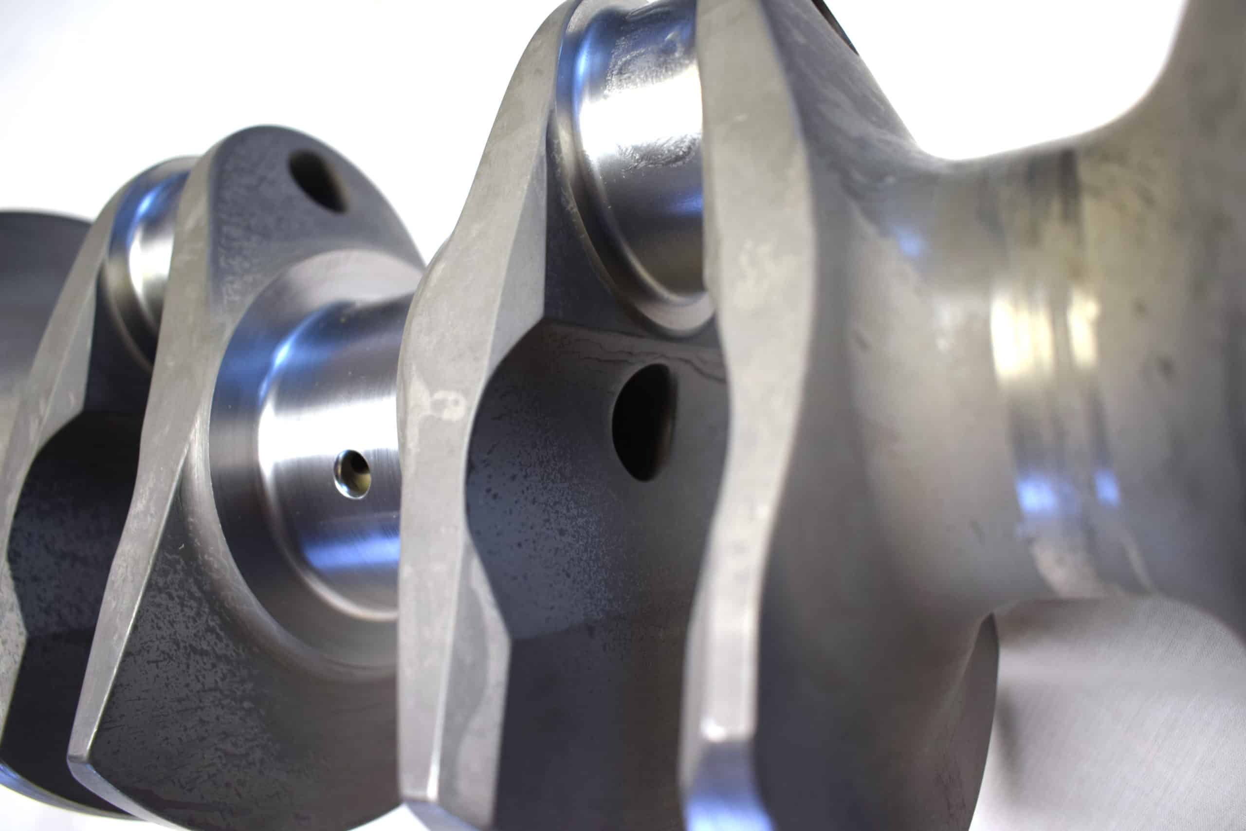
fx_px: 1038
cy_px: 416
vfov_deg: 43.6
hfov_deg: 61.9
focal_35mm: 30
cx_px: 623
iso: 450
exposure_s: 1/60
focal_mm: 20
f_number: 4
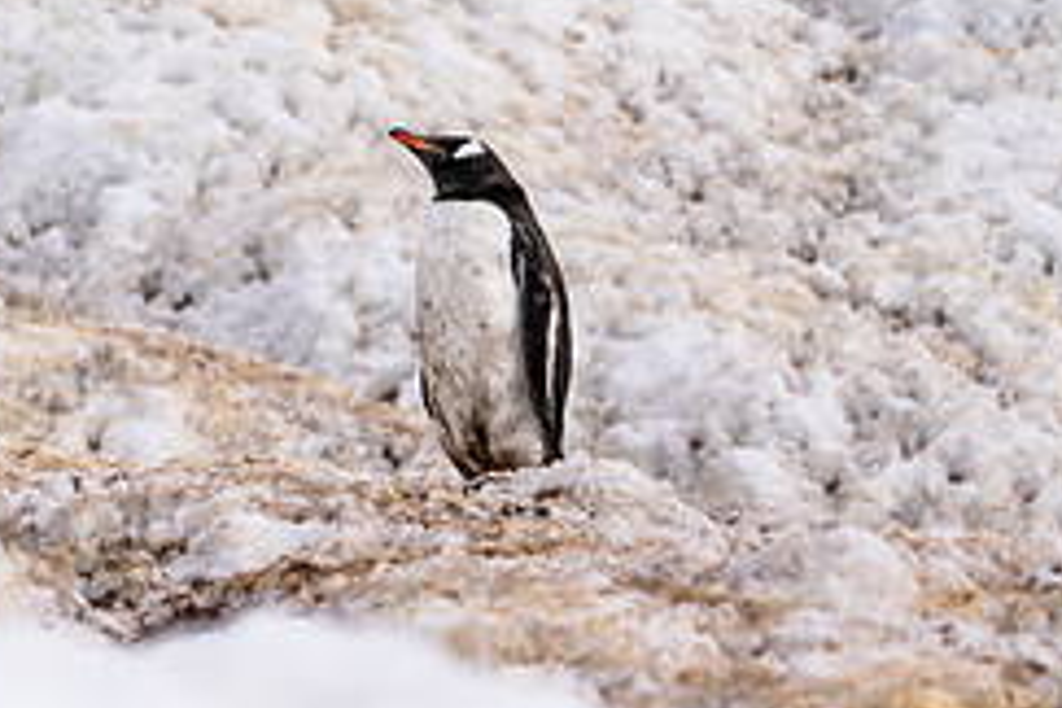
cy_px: -62
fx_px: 19616
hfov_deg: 3.1
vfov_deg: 2.1
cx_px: 31
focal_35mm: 665
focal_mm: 275
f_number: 7.1
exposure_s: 1/1000
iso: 160
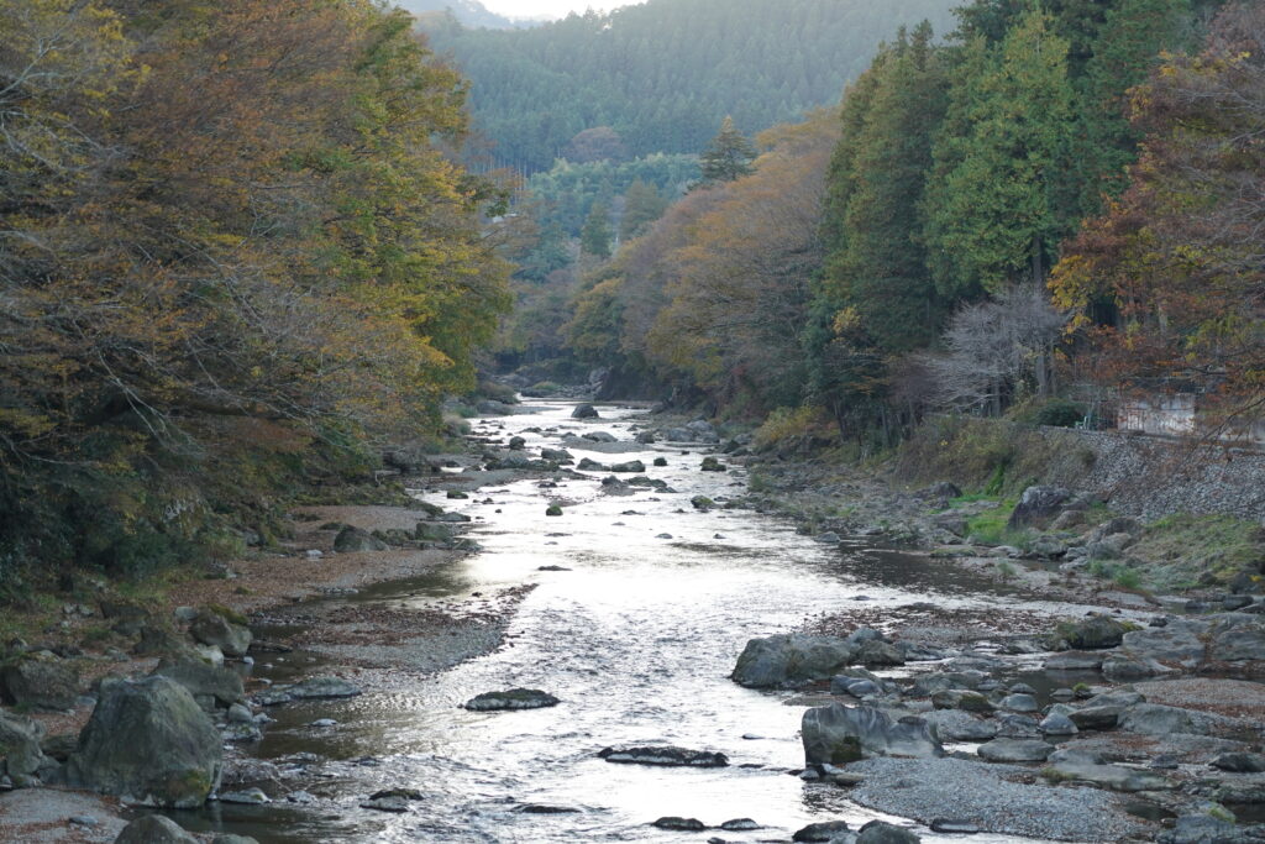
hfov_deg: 19.5
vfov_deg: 13.0
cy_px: 422
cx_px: 632
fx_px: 3690
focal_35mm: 105
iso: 800
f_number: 4
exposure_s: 1/125
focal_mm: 105
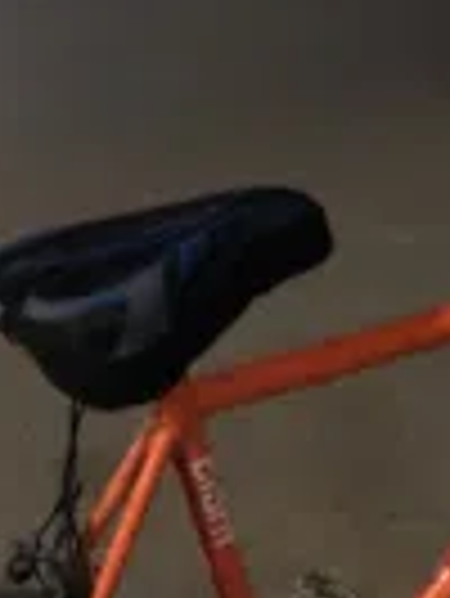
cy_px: 602
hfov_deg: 17.4
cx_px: 369
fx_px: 1454
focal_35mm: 84
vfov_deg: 22.4
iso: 80
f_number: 1.8
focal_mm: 4
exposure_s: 1/4
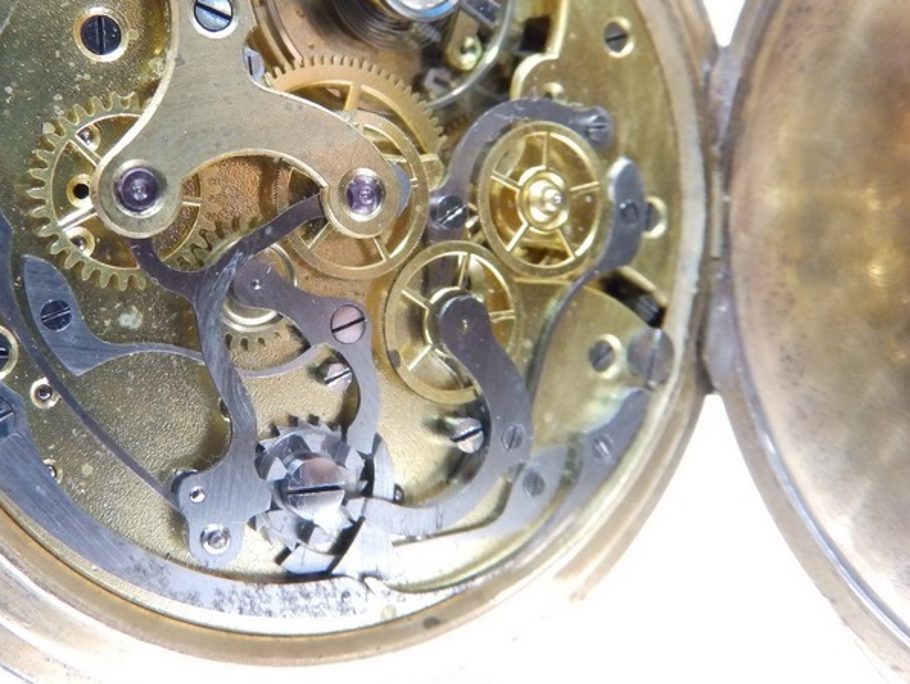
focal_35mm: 43
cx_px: 346
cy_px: 234
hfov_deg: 43.5
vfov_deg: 33.4
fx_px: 1131
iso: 800
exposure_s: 1/15
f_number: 3.7
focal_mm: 5.7
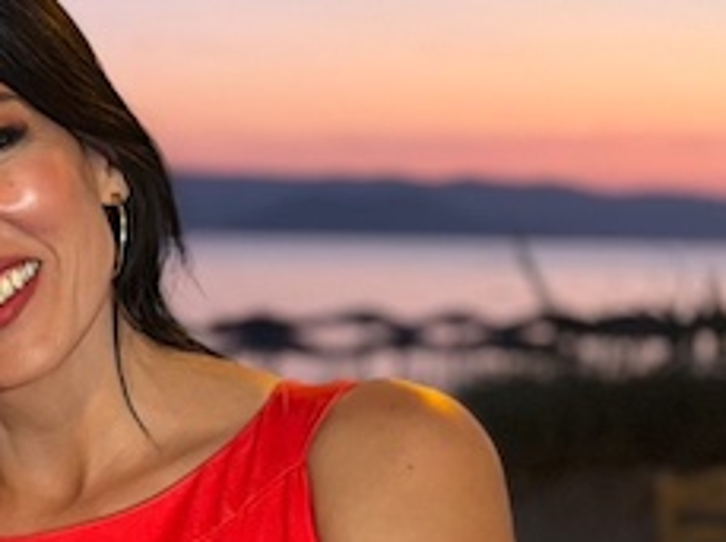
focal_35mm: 105
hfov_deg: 15.2
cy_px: 479
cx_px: -713
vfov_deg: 13.9
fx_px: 2199
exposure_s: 1/50
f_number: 1.78
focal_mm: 6.76
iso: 320
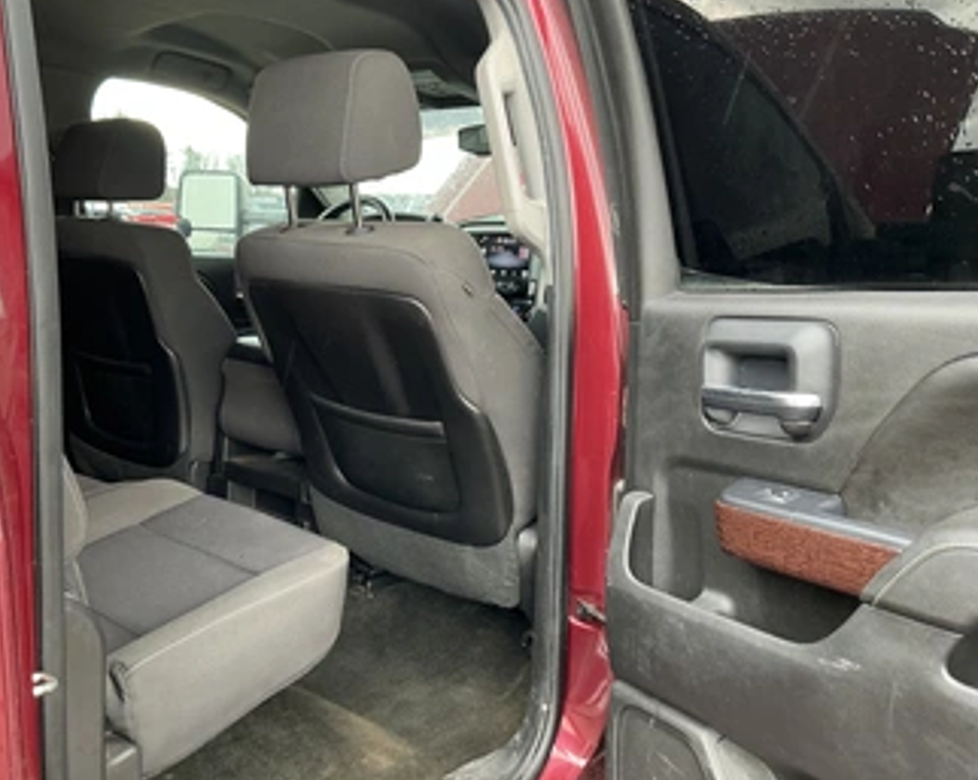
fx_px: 983
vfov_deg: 43.3
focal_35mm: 34
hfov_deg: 52.6
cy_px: 385
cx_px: 398
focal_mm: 3
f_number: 1.8
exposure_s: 1/72
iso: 64
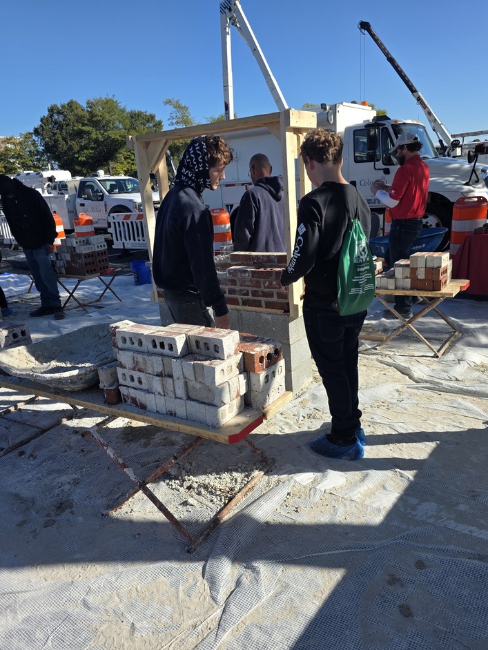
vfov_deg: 69.3
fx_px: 470
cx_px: 253
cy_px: 343
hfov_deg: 54.9
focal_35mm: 25
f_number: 1.7
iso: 80
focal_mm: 6.3
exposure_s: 1/4766
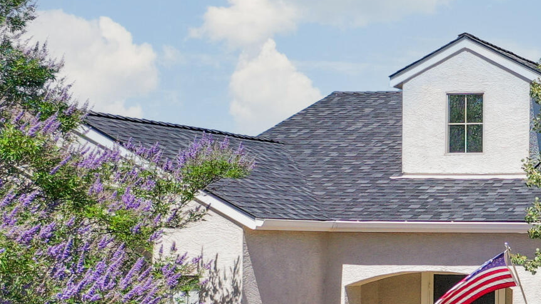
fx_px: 1463
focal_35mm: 102
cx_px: 640
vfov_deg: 11.8
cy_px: 246
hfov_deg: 19.8
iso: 100
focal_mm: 10.26
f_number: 3.2
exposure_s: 1/40
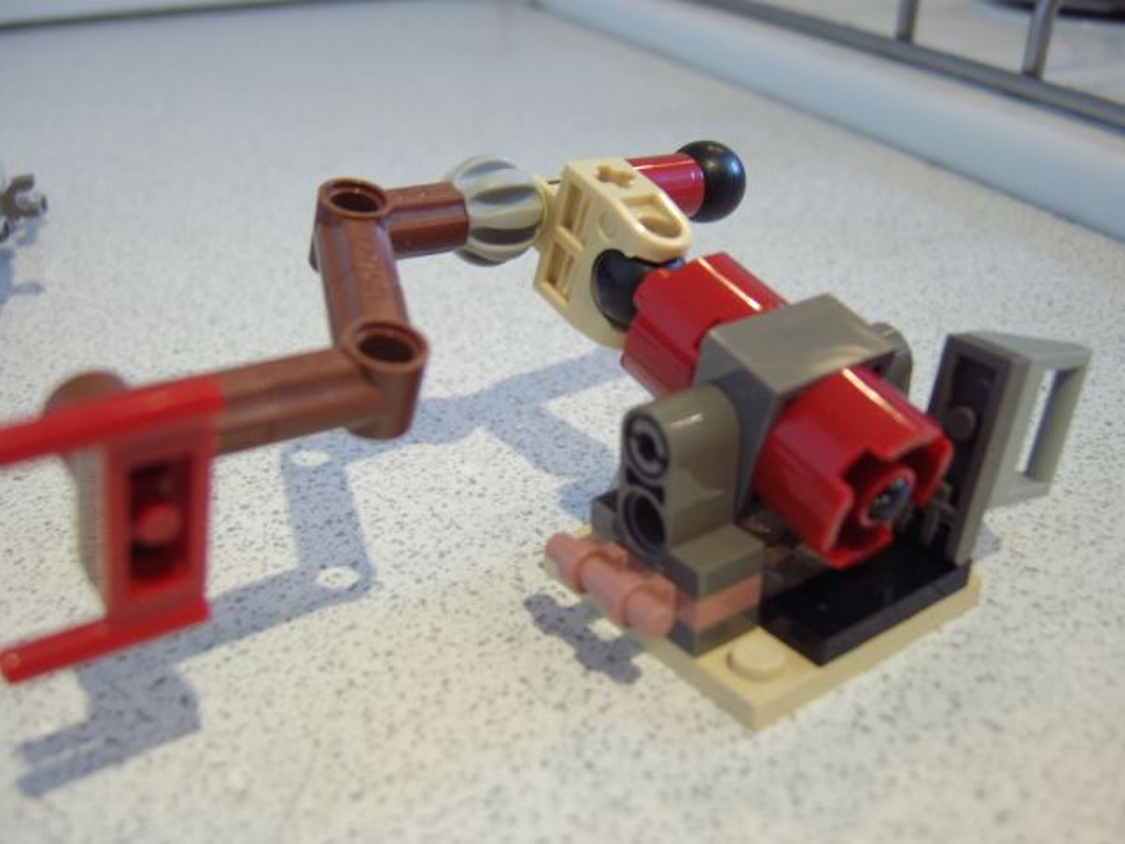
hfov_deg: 58.4
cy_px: 422
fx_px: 1007
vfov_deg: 45.4
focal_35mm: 31
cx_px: 562
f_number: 2.7
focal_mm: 8.13
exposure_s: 1/19
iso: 100
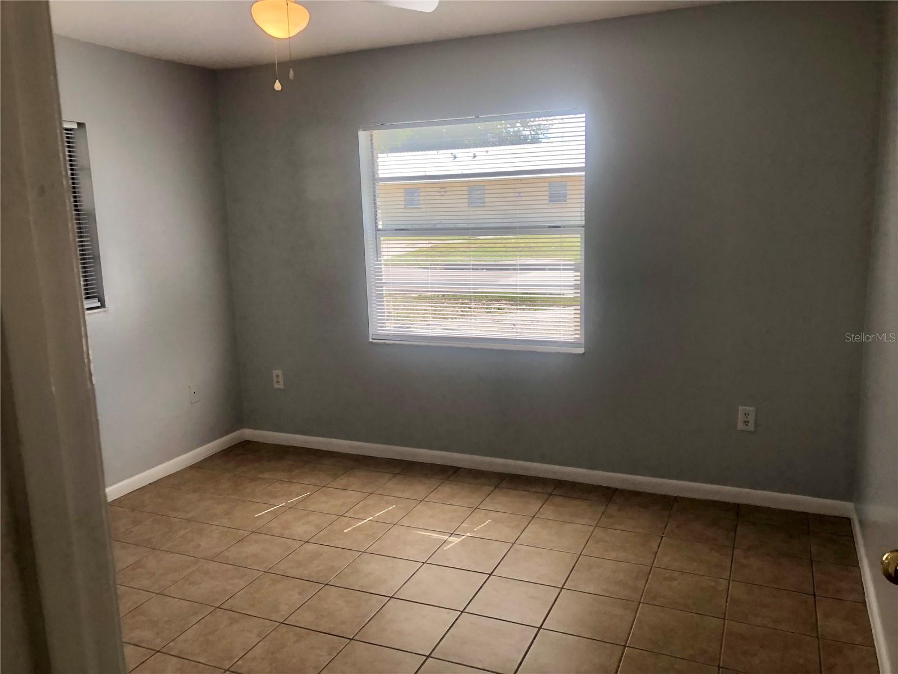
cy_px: 337
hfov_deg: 63.4
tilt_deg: -8.8
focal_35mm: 28
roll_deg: +3.4
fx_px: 726
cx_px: 449
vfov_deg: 49.7
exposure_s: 1/175
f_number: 1.8
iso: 20
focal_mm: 3.99
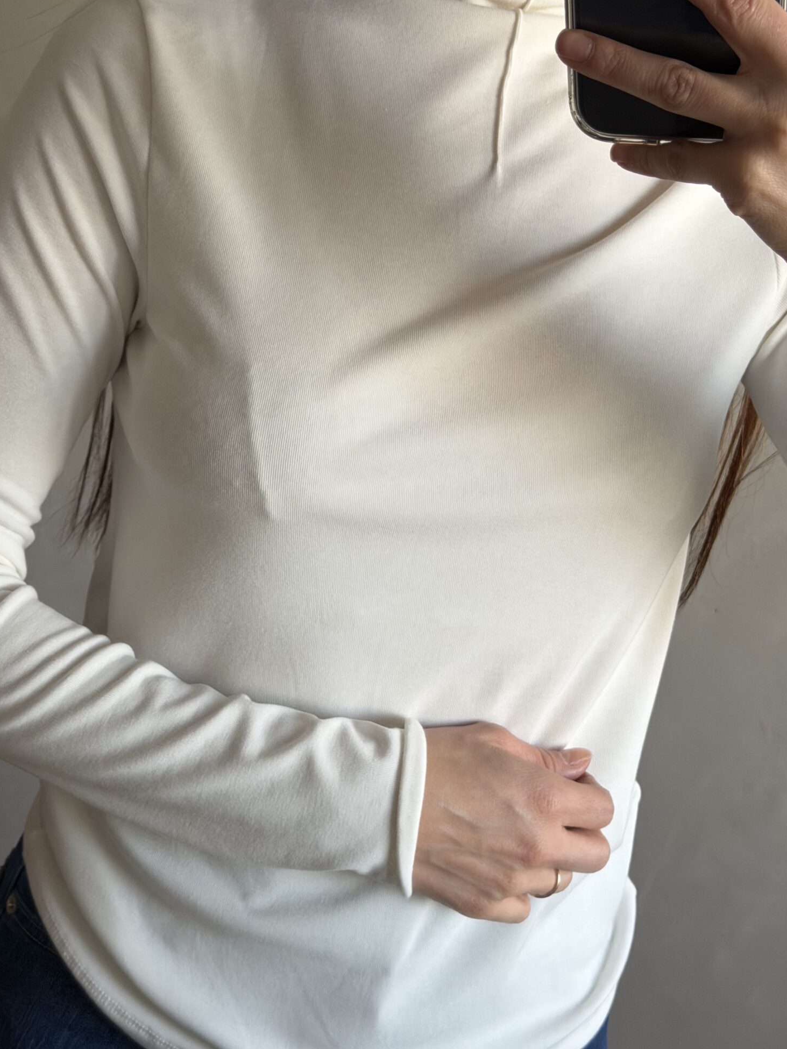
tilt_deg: -25.3
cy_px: 447
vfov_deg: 30.7
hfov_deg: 23.3
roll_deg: -8.4
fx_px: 1909
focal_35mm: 63
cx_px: 367
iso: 125
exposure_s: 1/60
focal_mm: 6.76
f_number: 1.78
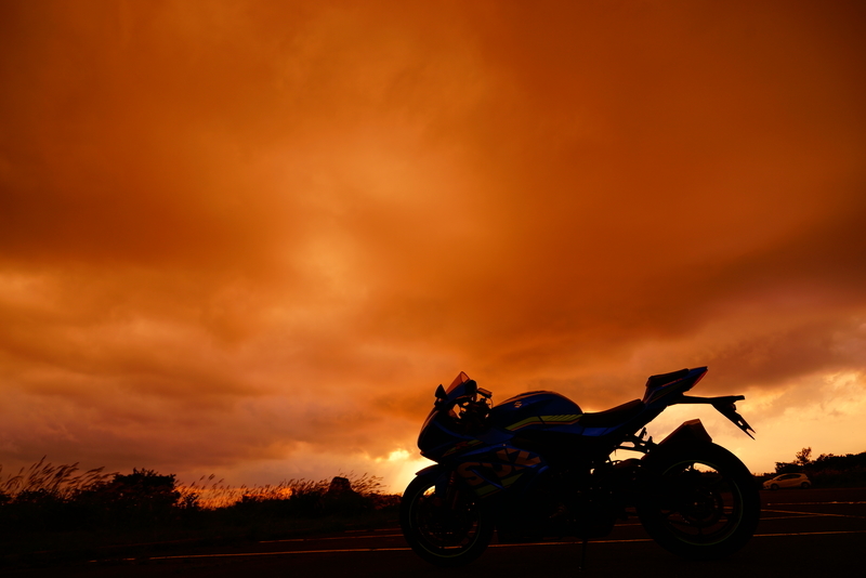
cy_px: 289
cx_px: 433
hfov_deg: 73.7
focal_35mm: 24
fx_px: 578
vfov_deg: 53.2
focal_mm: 24
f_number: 6.3
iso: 100
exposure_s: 1/160
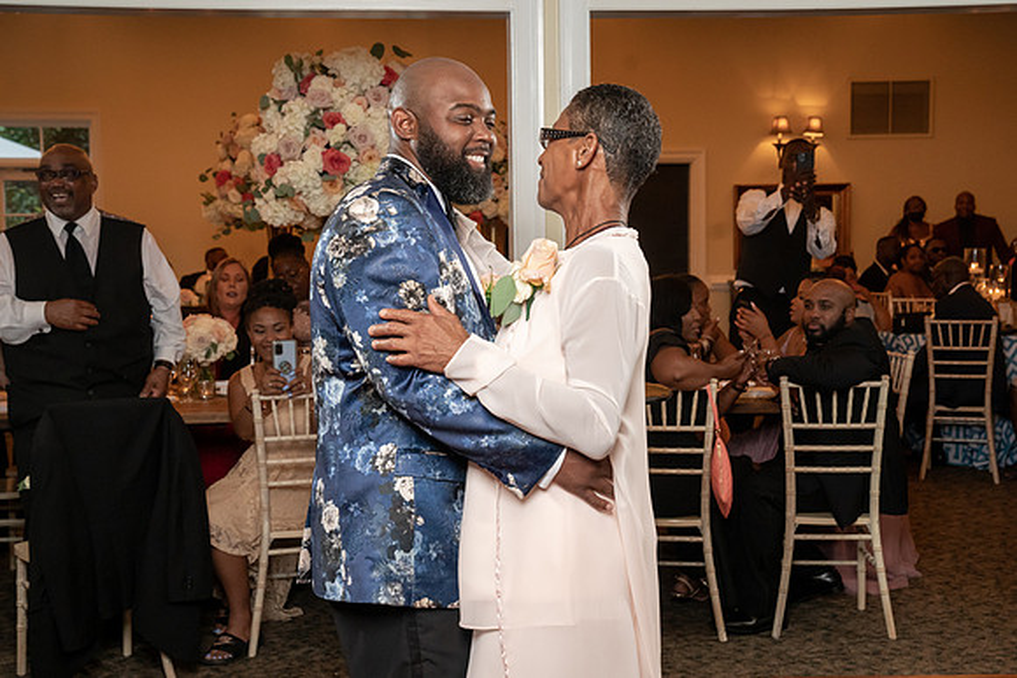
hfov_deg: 38.3
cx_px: 500
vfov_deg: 26.1
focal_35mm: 52
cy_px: 312
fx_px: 1465
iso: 4000
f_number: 5.6
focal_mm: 48
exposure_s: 1/200
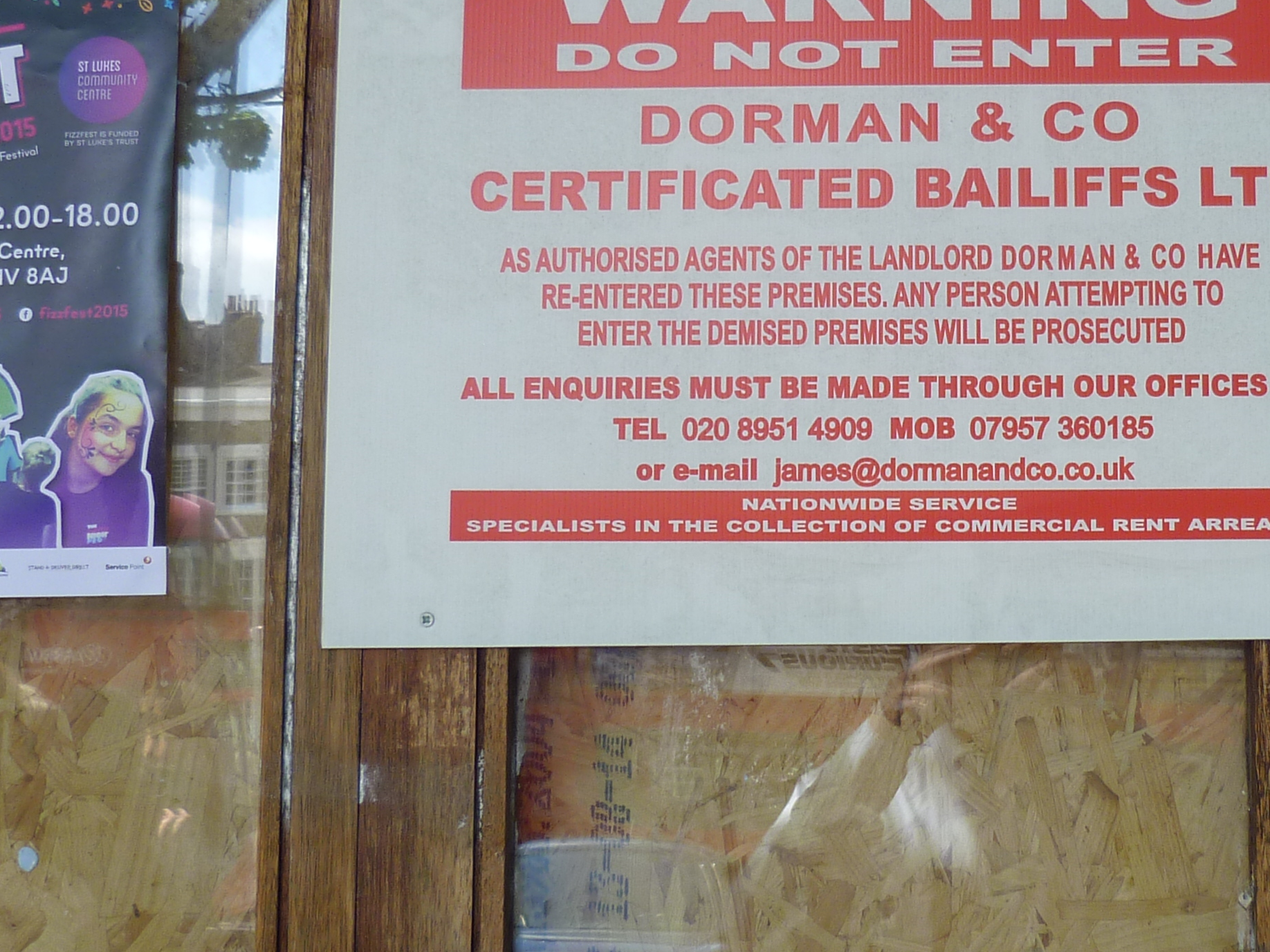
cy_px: 362
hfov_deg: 31.3
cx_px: 906
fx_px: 2238
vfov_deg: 24.0
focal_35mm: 61
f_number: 2.8
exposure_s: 1/125
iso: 80
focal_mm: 5
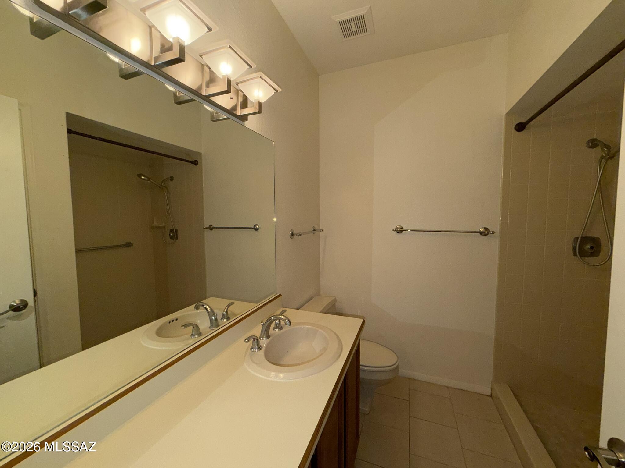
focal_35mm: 14
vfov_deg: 85.7
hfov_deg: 102.1
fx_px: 253
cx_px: 312
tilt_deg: -4.2
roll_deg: +0.4
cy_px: 234
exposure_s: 1/120
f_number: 2.2
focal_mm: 2.22
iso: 80
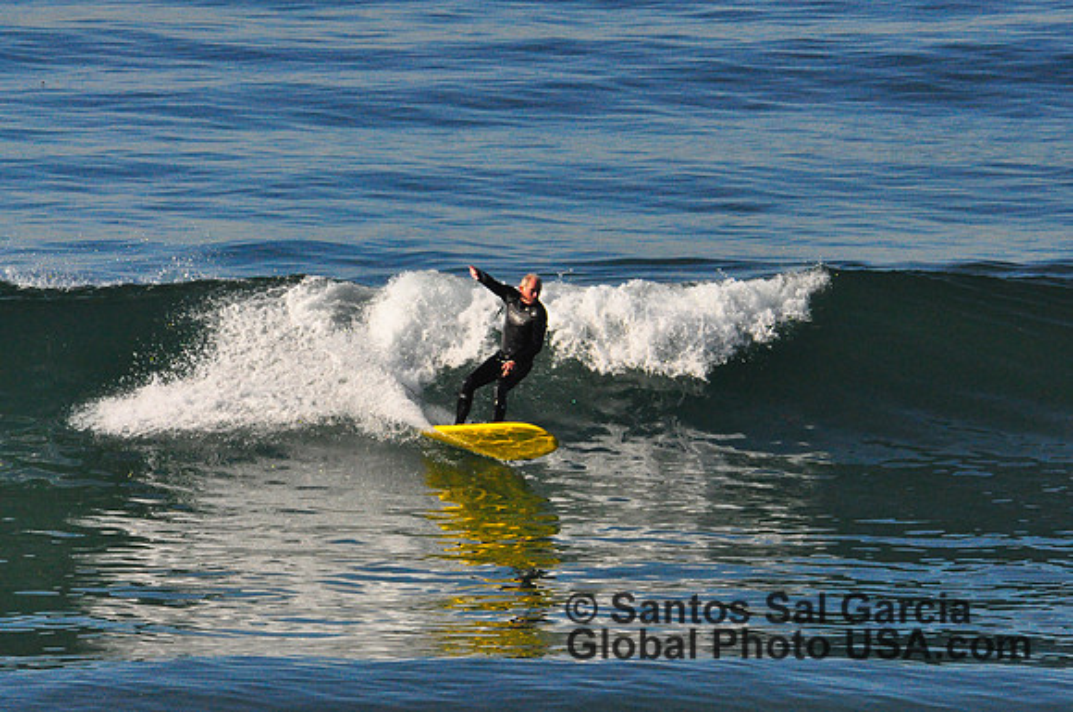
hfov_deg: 4.6
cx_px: 536
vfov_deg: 3.0
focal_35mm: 450
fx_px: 13394
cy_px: 356
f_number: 14
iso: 3200
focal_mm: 300
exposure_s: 1/4000
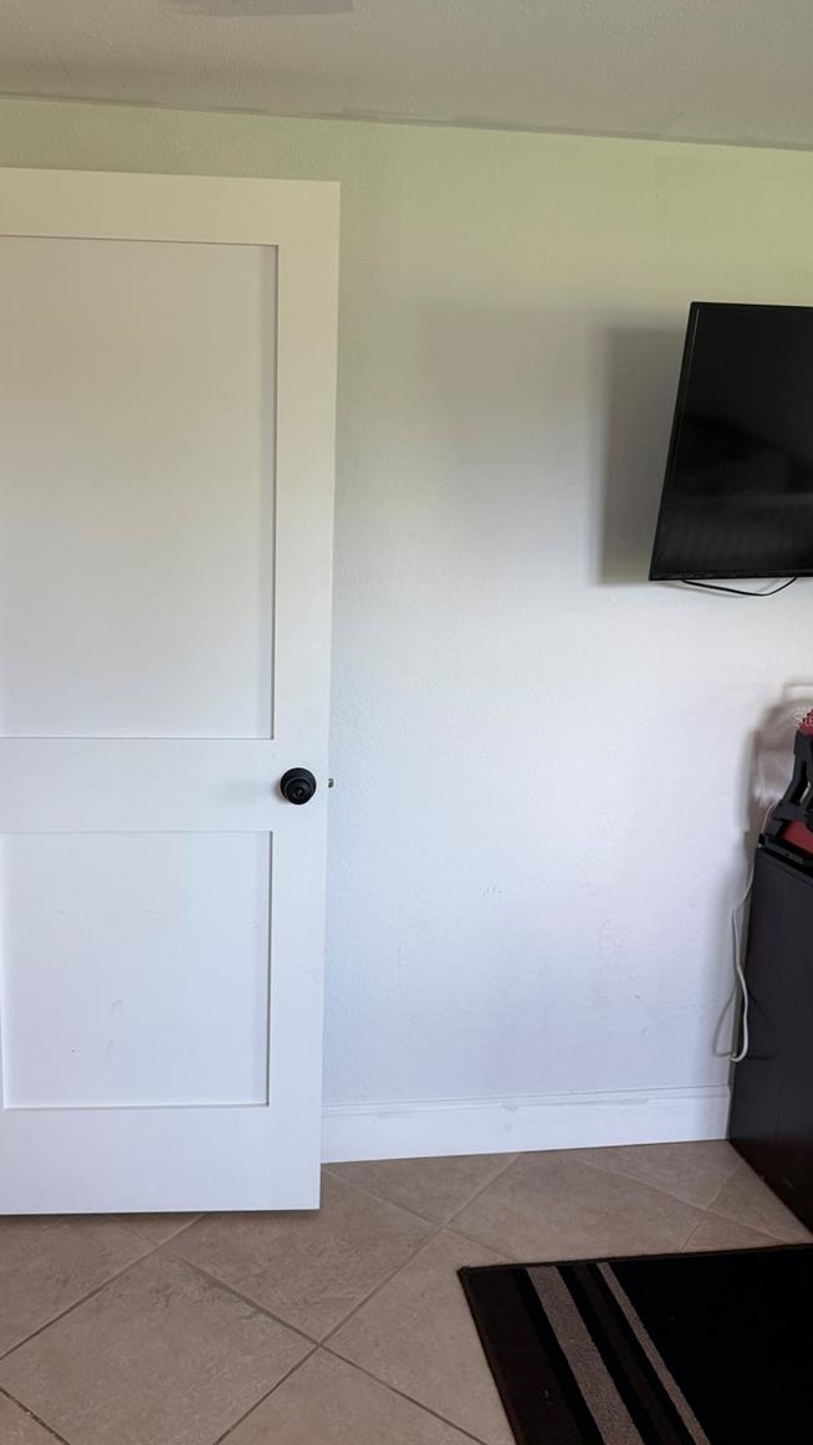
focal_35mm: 27
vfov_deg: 69.9
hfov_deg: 42.7
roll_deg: -1.3
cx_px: 322
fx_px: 1034
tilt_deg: -7.9
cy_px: 719
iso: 125
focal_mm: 6.76
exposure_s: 1/60
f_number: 1.78
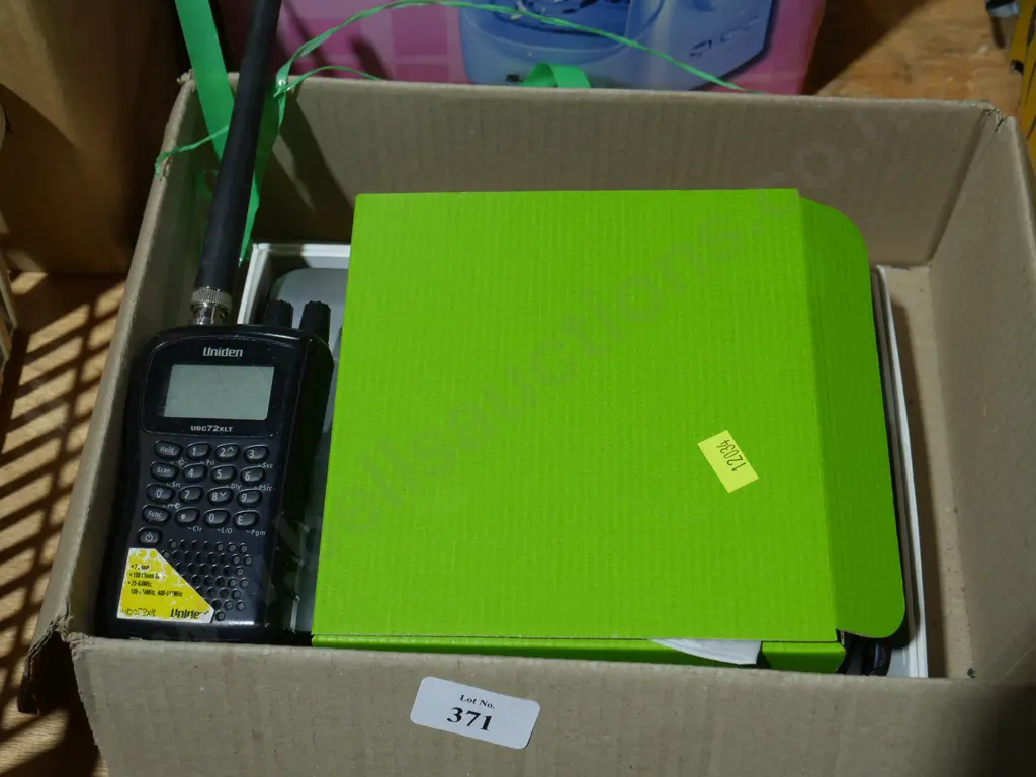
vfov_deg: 29.1
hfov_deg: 38.2
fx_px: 1496
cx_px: 518
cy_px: 388
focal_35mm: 50
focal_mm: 25
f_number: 5.3
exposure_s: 1/60
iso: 320
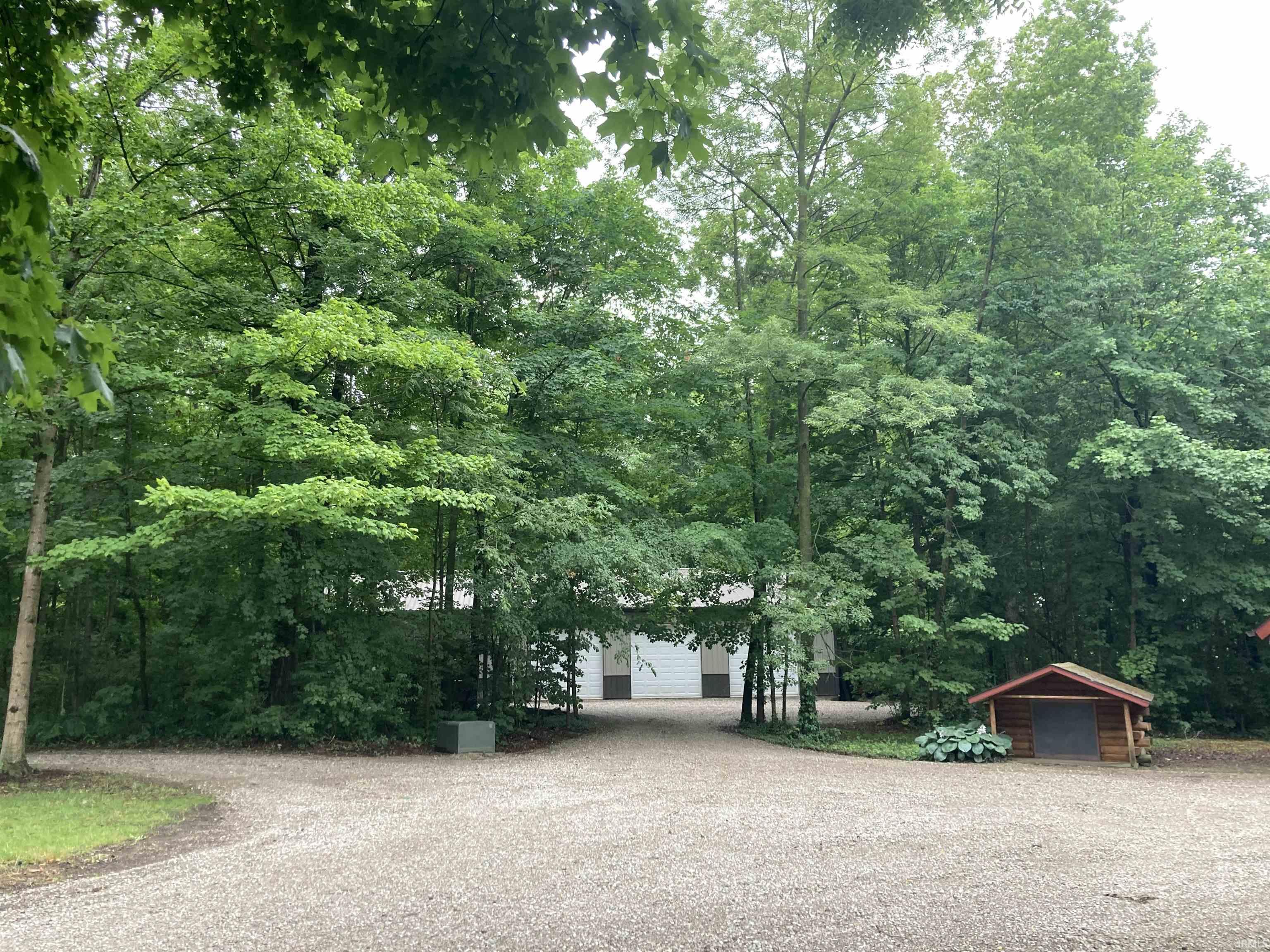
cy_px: 476
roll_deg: +0.4
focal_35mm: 28
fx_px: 1027
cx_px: 635
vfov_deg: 49.7
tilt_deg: +10.6
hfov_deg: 63.4
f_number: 1.8
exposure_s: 1/93
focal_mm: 3.99
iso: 80
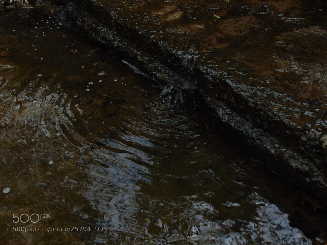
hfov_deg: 52.6
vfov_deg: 40.7
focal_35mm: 35
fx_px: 331
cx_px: 164
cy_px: 122
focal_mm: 6.3
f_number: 8.3
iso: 200
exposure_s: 1/80
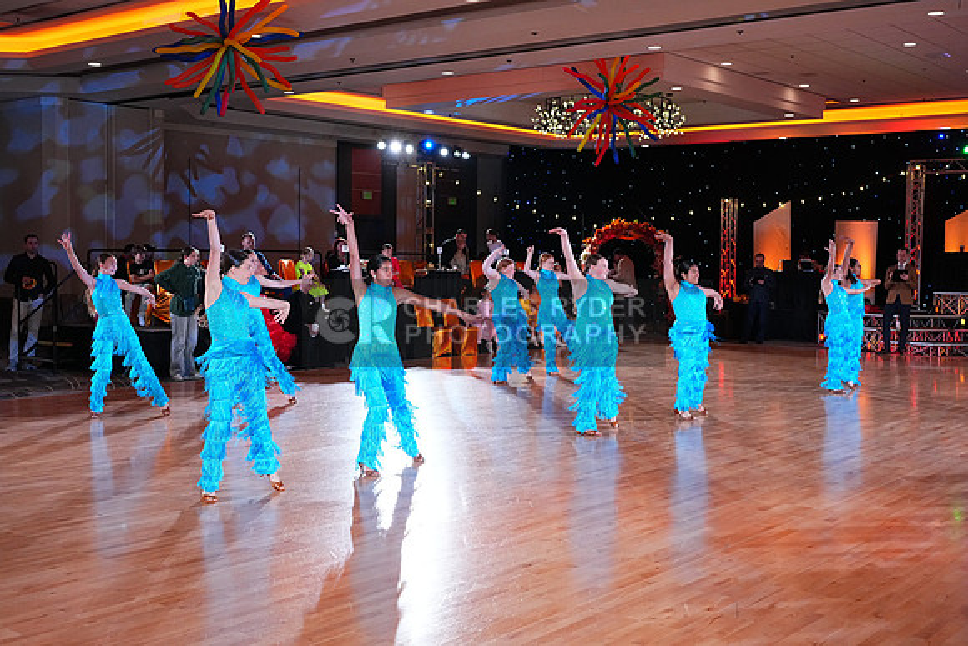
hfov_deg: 47.4
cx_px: 484
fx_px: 1103
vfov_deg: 32.6
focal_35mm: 41
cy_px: 323
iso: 5000
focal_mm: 41
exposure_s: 1/400
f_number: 5.6
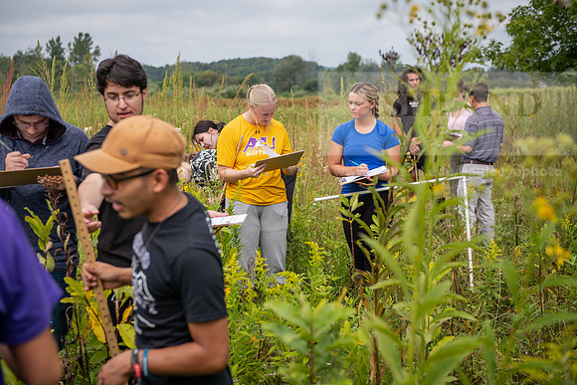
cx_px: 288
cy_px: 192
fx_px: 930
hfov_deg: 34.5
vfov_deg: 23.4
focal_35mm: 58
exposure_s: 1/500
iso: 100
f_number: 3.5
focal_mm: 58
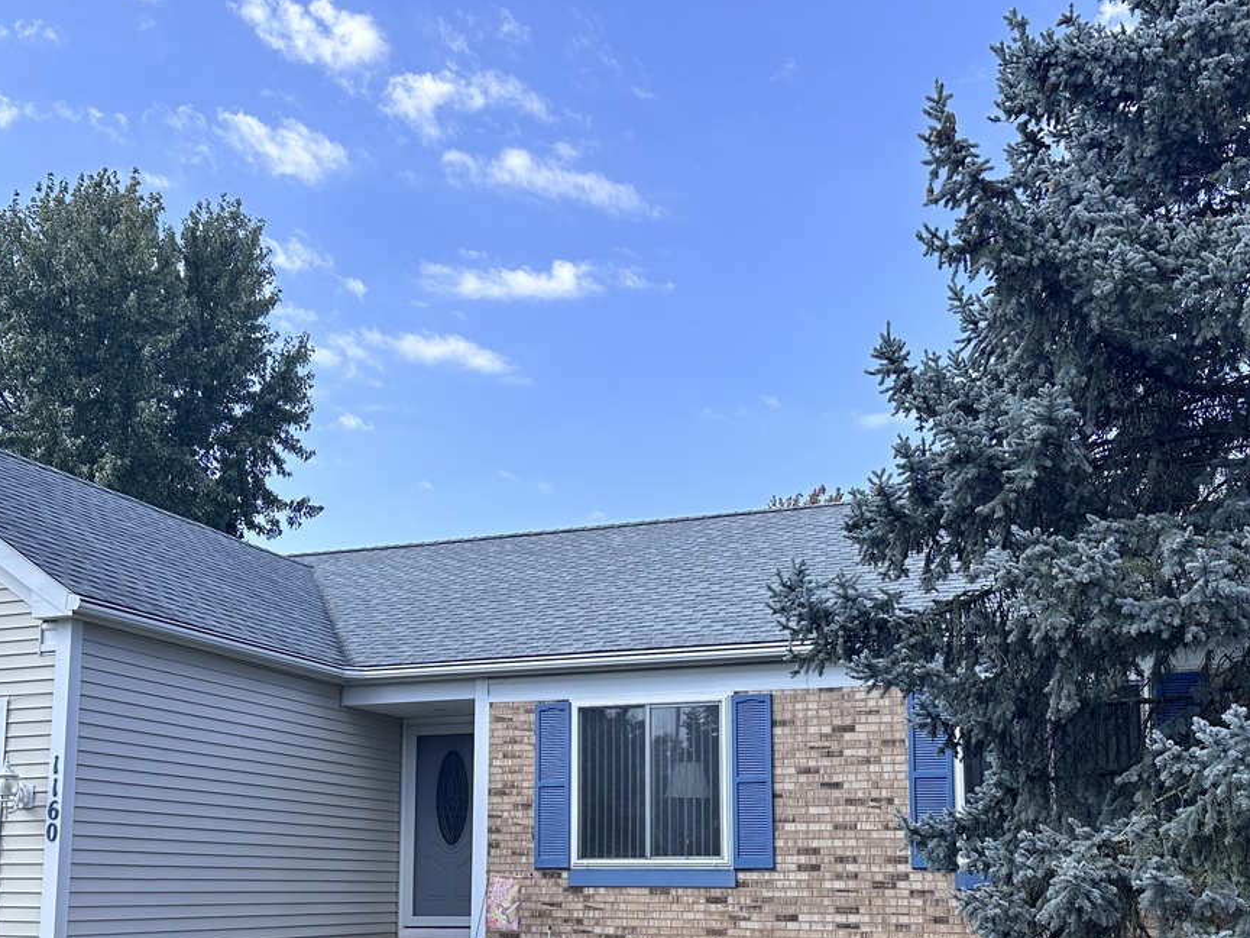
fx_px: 1444
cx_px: 584
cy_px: 685
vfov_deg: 35.3
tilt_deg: +8.0
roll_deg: +0.1
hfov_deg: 46.8
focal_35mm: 40
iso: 80
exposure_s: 1/2591
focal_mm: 6.86
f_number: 1.78
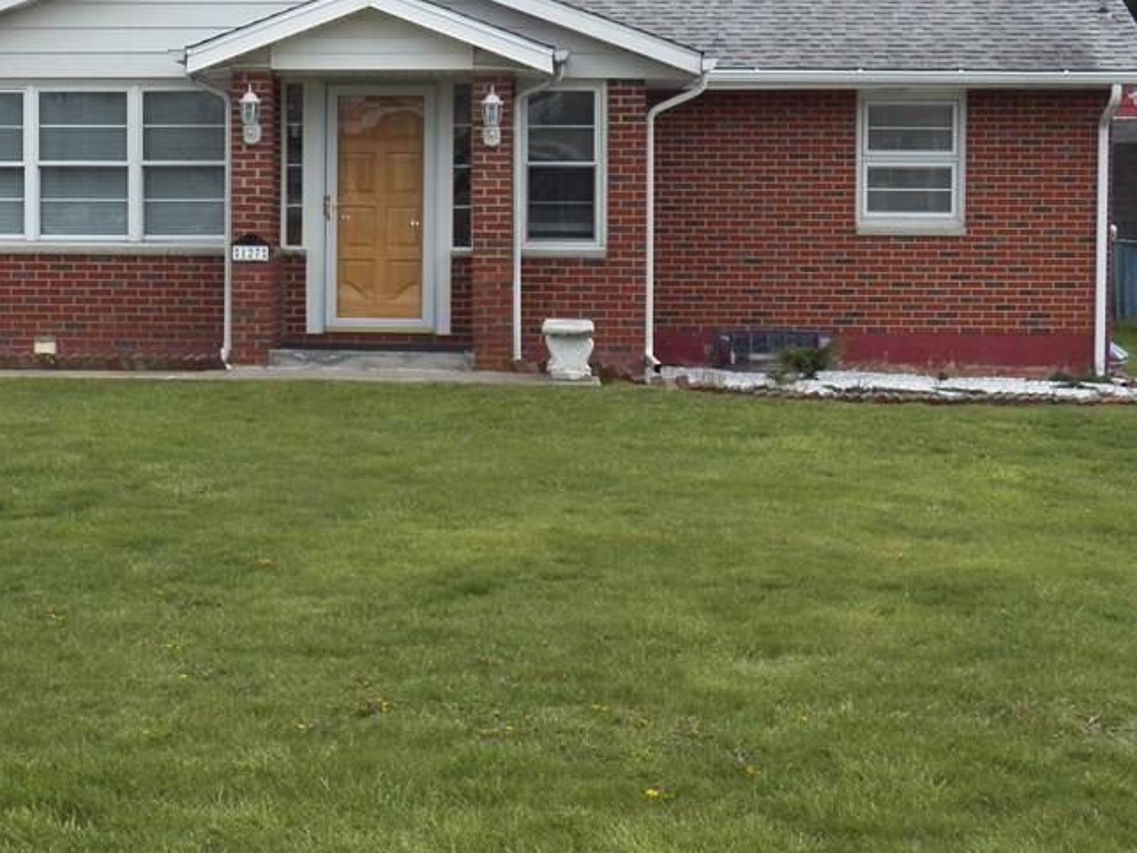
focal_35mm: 70
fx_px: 2299
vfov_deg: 21.0
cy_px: 307
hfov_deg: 27.5
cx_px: 337
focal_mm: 7.9
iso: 125
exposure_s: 1/400
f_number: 4
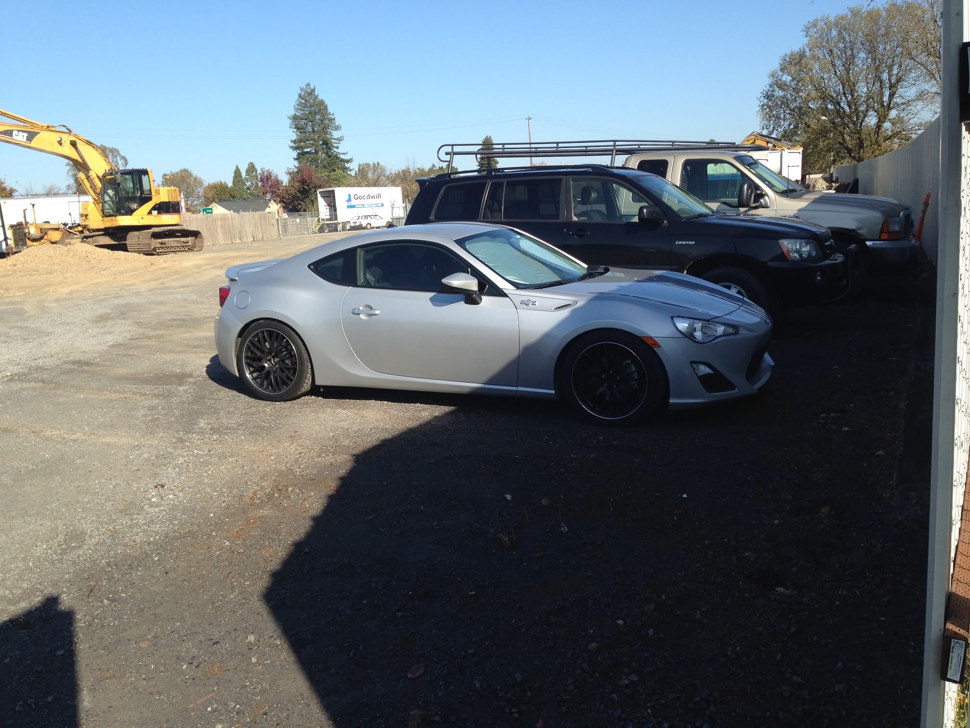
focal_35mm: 33
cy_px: 364
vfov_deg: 42.9
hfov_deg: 55.3
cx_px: 485
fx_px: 925
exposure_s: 1/1043
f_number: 2.4
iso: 50
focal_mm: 4.1
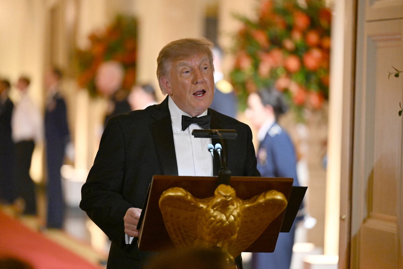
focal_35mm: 200
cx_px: 202
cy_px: 134
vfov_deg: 6.9
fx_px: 2239
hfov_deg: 10.3
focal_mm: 200
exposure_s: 1/125
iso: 6400
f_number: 2.8
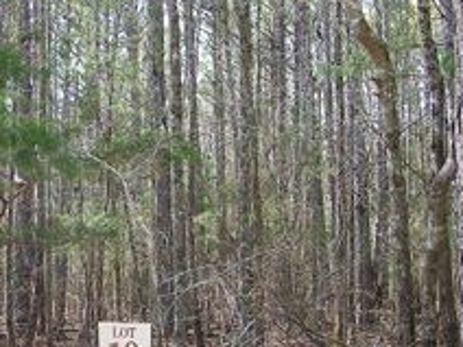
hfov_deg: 29.2
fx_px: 883
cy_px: 309
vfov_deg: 21.8
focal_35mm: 66
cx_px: 159
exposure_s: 1/100
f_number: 3.5
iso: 80
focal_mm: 5
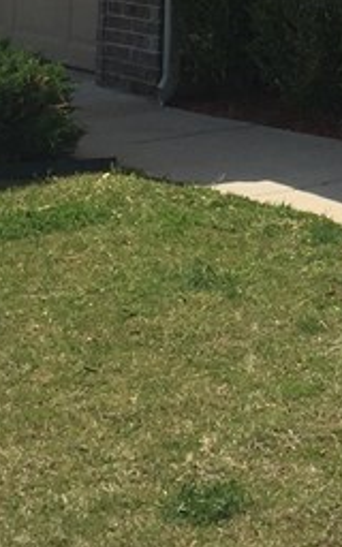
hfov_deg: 10.5
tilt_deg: -1.2
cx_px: 400
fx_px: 1834
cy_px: -188
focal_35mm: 123
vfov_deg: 16.0
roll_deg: -2.5
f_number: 2.2
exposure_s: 1/3300
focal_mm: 4.15
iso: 32
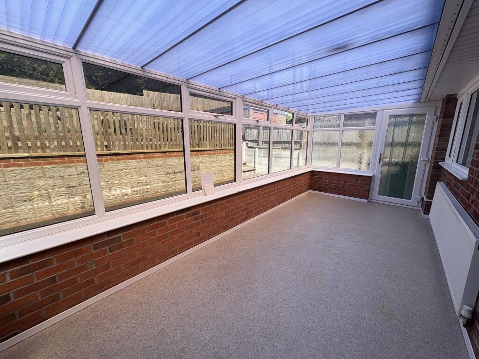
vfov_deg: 85.7
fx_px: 194
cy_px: 180
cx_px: 240
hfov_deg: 102.1
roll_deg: -0.2
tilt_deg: -11.0
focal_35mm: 14
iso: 40
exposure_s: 1/720
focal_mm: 2.22
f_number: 2.2
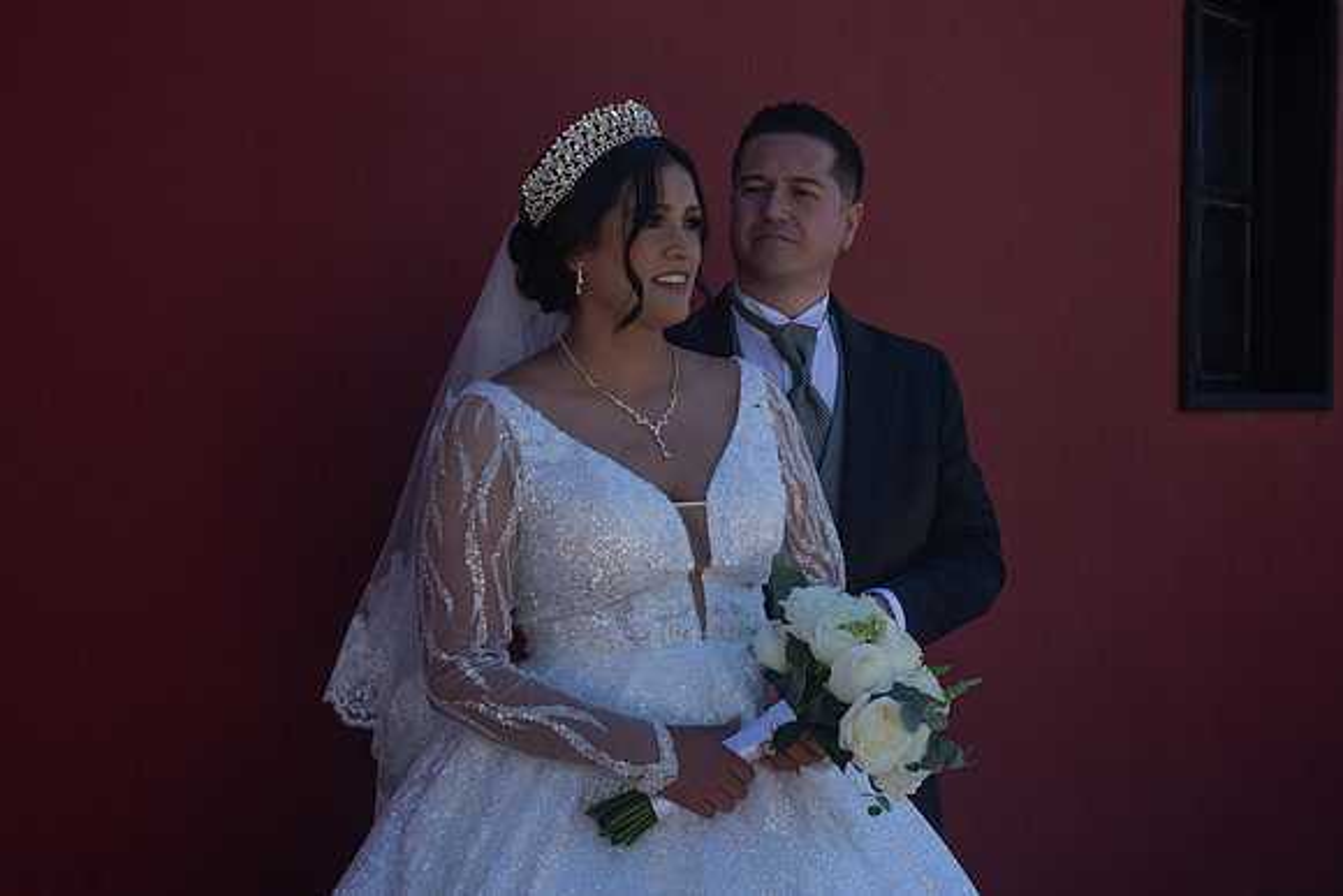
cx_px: 672
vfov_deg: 27.0
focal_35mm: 50
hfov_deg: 39.6
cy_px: 448
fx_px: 1866
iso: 100
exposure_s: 1/250
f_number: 6.3
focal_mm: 50
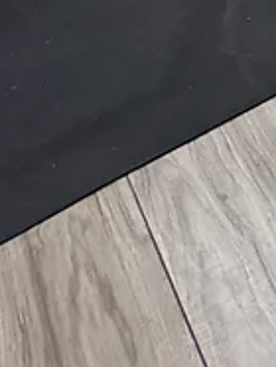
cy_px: -709
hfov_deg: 8.7
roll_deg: +3.8
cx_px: 793
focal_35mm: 145
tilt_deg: -6.1
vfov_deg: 10.2
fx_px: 1538
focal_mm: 6.76
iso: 125
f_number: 1.78
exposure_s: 1/240
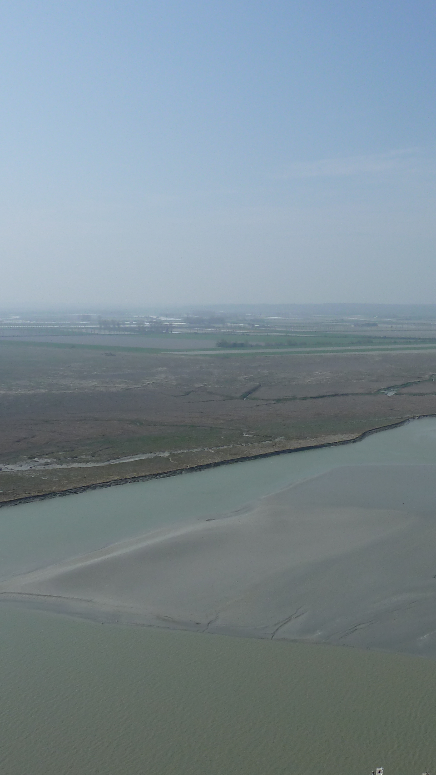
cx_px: 418
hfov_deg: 30.1
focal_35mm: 37
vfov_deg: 54.0
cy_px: 392
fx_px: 761
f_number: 5.6
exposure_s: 1/640
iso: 80
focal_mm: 4.1
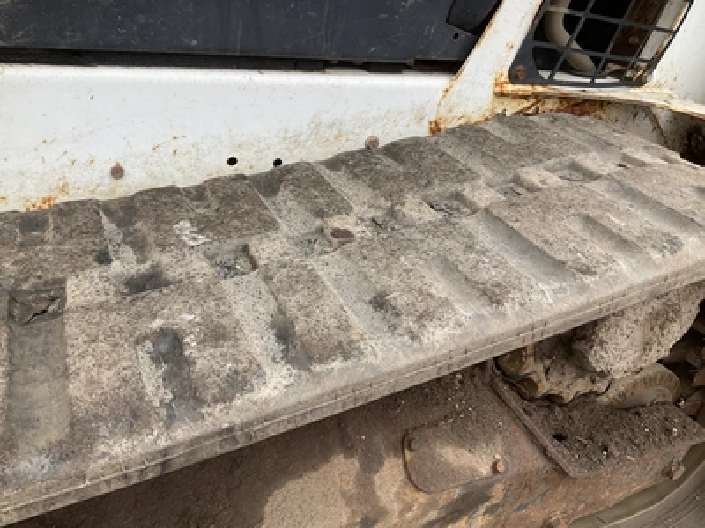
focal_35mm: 29
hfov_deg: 61.7
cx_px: 352
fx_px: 591
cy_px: 264
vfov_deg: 48.2
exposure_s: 1/122
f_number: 1.8
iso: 16
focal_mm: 3
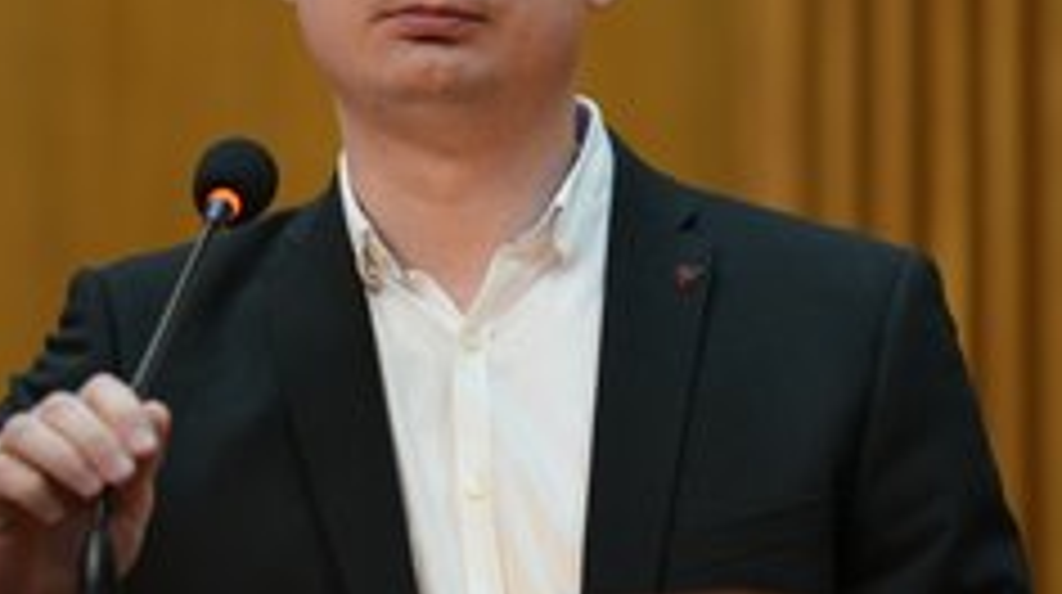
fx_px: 9758
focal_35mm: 347
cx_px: 423
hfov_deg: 6.2
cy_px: 124
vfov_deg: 3.5
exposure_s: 1/50
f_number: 2.8
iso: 800
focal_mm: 195
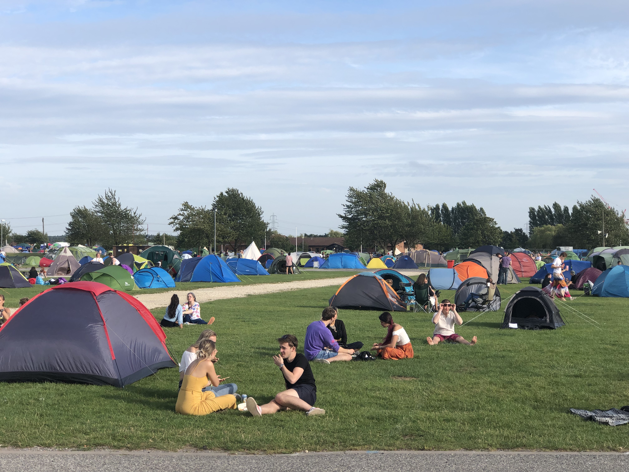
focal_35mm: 57
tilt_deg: -0.4
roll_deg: -0.5
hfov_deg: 33.8
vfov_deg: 25.7
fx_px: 1036
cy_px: 236
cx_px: 314
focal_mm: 6.6
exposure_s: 1/631
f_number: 2.8
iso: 20
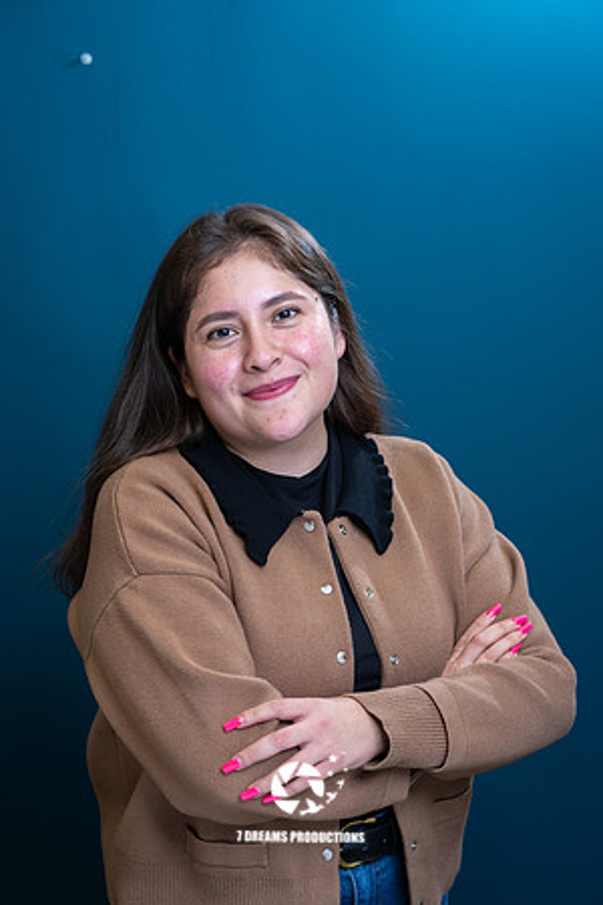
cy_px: 452
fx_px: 1859
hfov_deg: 18.4
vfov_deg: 27.3
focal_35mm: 74
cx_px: 302
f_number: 5
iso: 320
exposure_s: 1/125
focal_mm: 74
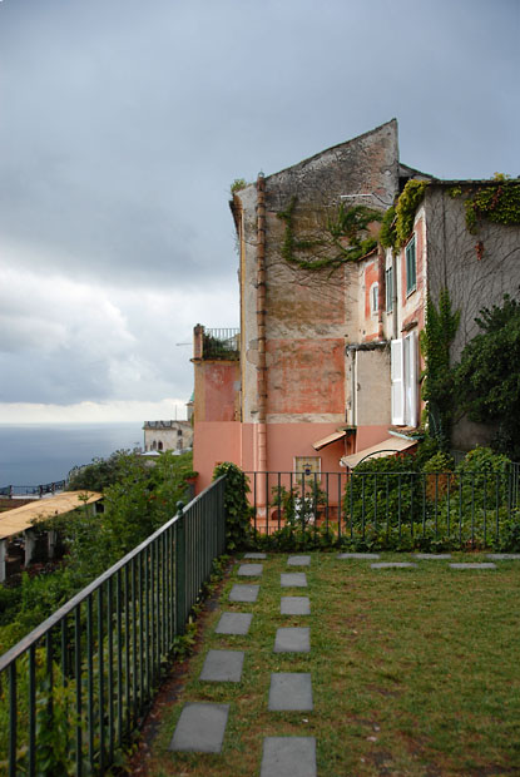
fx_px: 583
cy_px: 388
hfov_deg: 48.0
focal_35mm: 27
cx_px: 260
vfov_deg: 67.3
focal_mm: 18
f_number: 3.5
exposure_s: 1/60
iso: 100
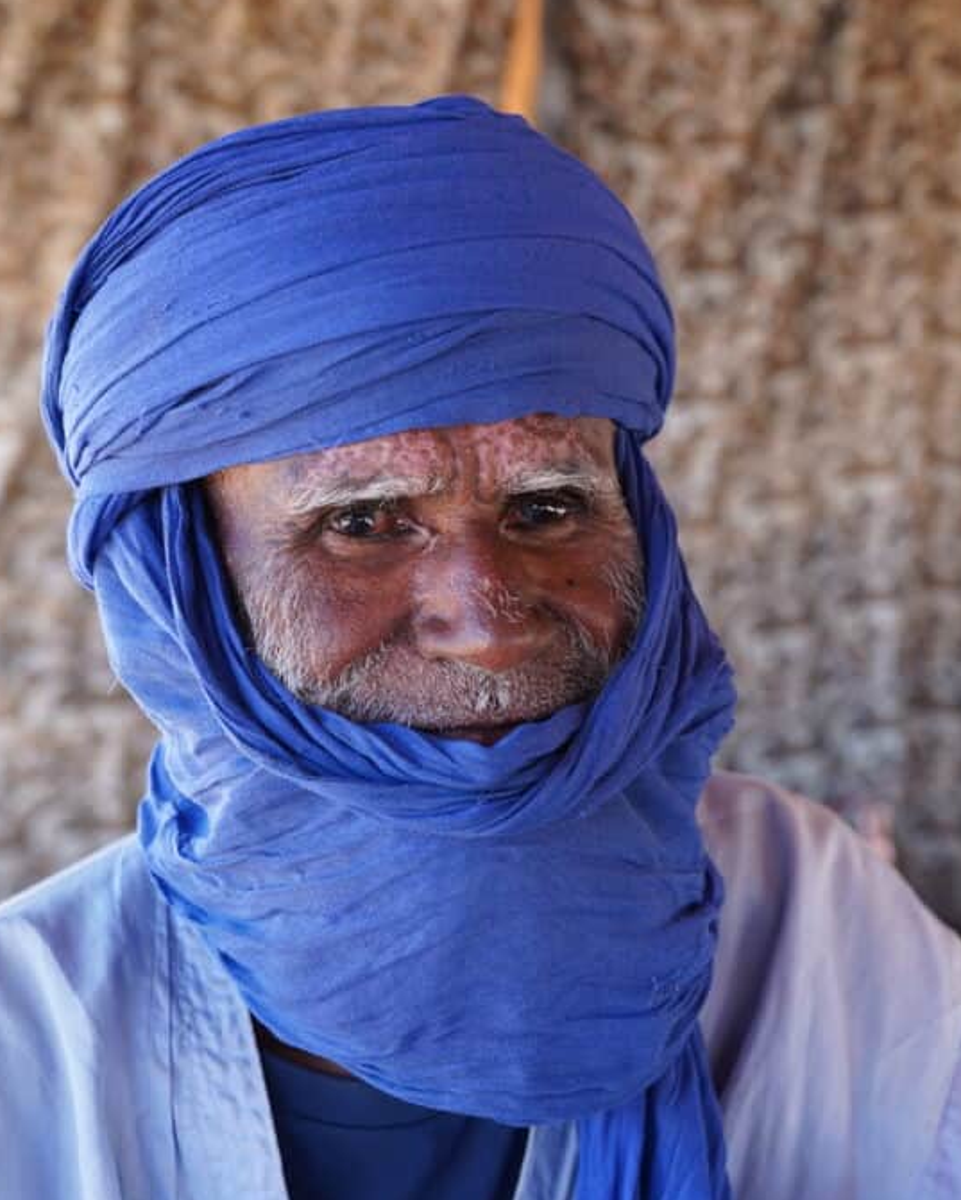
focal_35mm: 63
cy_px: 600
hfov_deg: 23.8
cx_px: 780
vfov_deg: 30.0
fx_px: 2239
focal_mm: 44
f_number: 4
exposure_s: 1/160
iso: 320
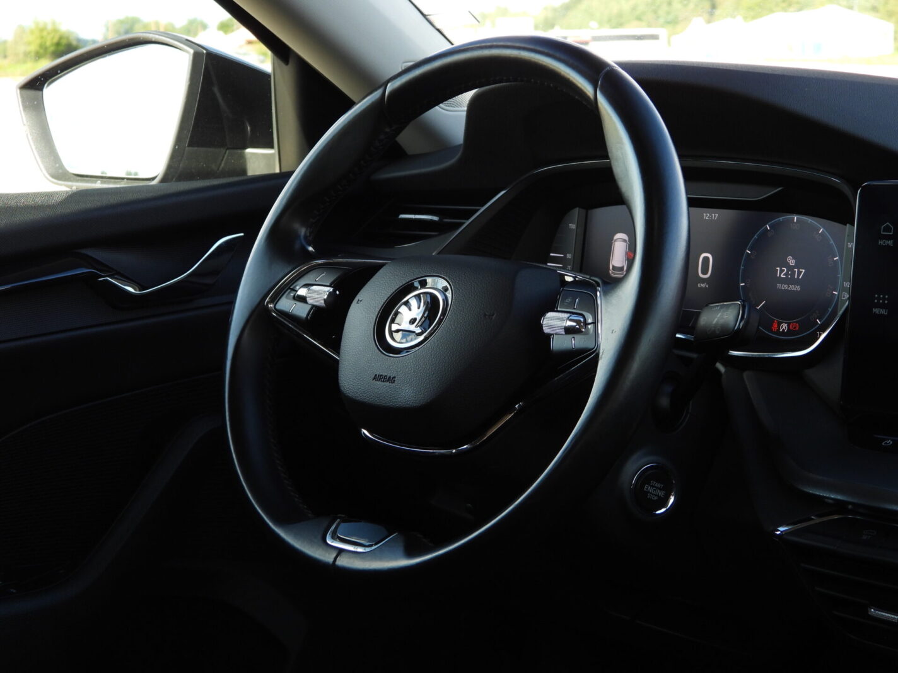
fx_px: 1946
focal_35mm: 75
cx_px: 449
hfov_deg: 26.0
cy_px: 336
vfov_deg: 19.6
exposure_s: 1/60
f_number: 3.5
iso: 160
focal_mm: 13.5
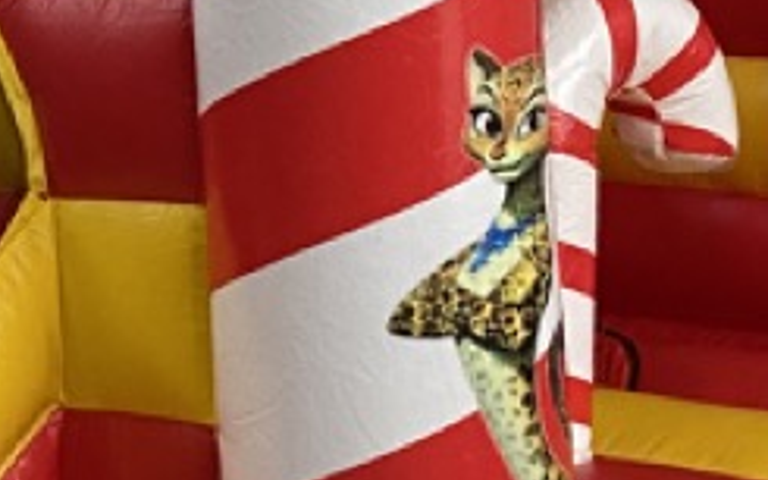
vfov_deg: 8.9
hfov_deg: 14.5
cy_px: -242
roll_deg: +1.8
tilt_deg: +1.9
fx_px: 3013
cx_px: 282
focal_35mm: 144
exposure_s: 1/62
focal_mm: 4.25
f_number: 1.8
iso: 125
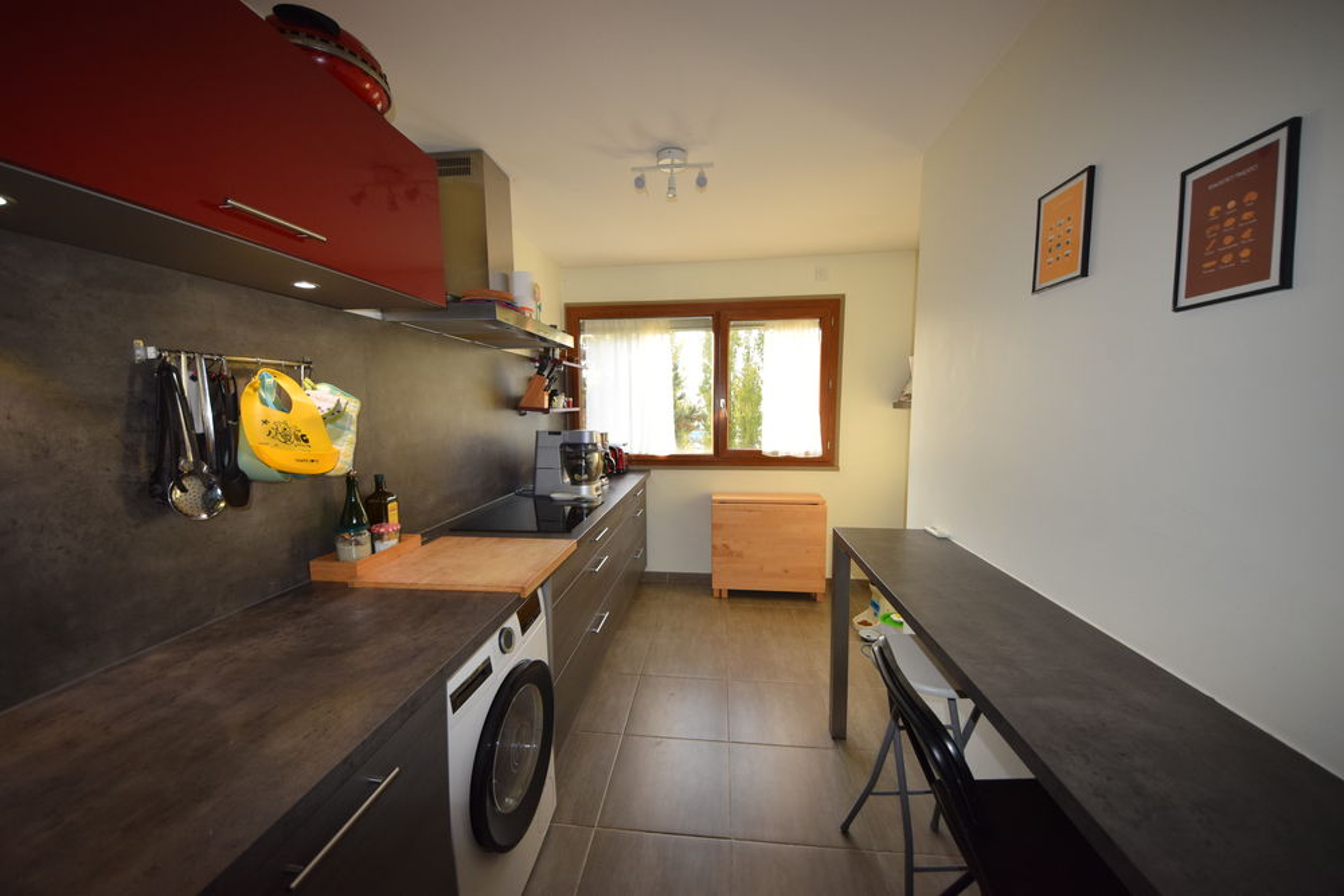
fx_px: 448
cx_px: 672
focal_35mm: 12
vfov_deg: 90.0
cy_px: 448
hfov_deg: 112.6
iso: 800
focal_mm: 8
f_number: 5
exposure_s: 1/100
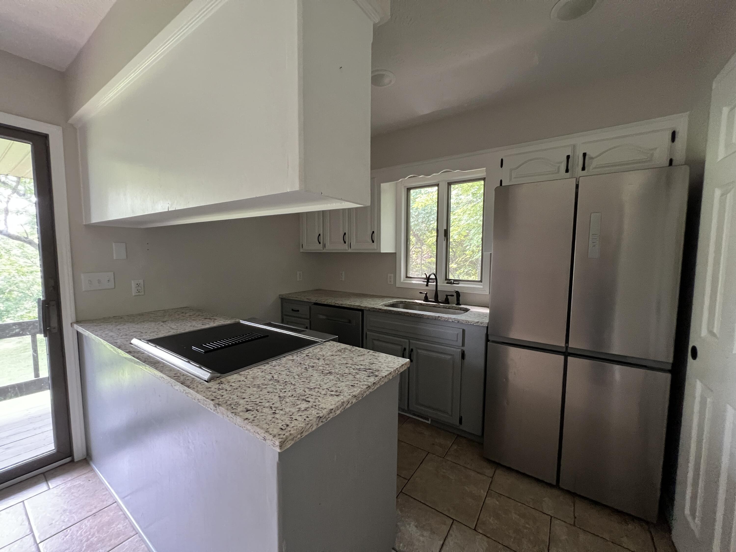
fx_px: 276
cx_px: 368
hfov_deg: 106.2
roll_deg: -0.6
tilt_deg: -4.2
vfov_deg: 89.9
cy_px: 276
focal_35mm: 13
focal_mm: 1.57
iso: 400
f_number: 1.8
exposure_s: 1/60
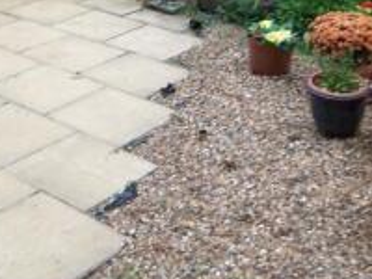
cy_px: -72
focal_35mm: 67
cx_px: 53
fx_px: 720
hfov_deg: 28.1
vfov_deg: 20.3
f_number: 2.8
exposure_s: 1/30
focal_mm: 3.8
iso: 50
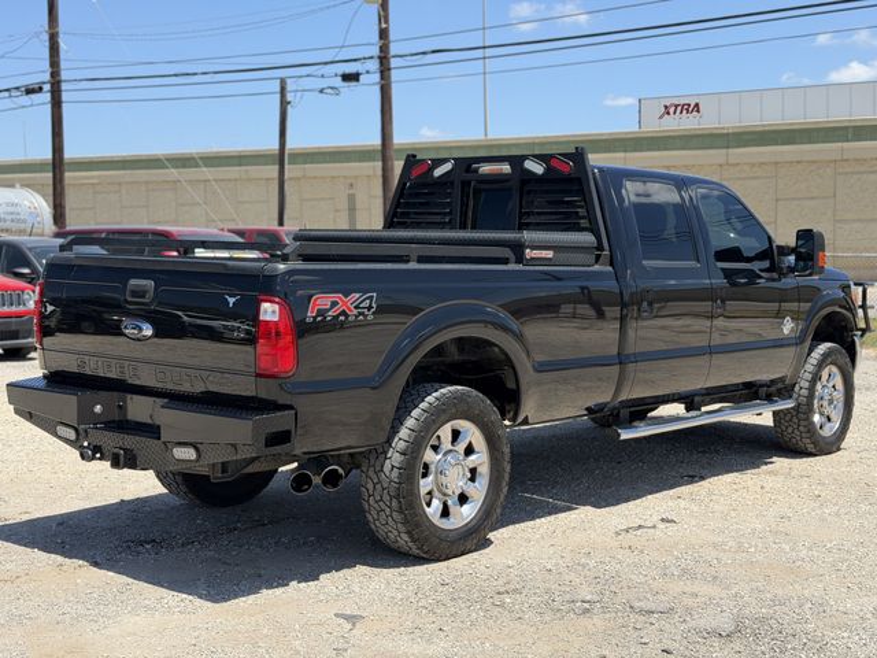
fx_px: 1216
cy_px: 329
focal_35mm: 48
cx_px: 438
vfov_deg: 30.3
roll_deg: +1.1
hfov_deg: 39.7
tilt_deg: -4.0
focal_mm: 6.76
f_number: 1.78
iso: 80
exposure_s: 1/4329
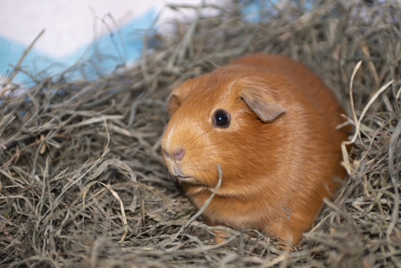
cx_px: 200
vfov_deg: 19.0
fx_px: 803
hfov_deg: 28.0
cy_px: 134
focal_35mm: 72
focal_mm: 48
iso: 500
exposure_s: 1/60
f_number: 2.8
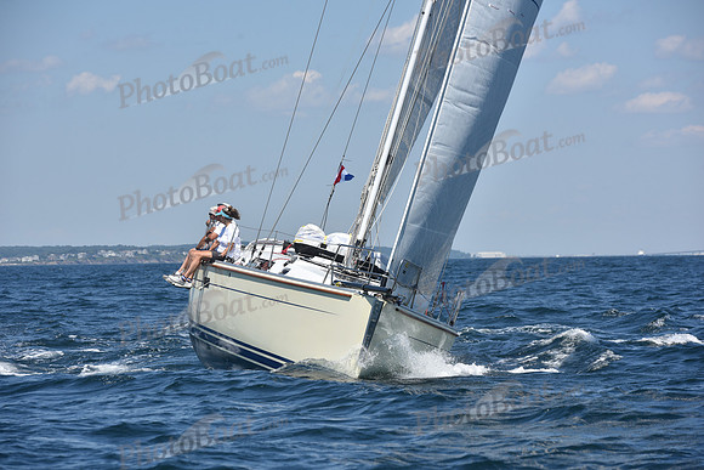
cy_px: 235
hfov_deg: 12.4
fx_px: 3227
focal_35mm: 165
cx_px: 352
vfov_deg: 8.3
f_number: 8
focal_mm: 165
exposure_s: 1/1000
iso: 200
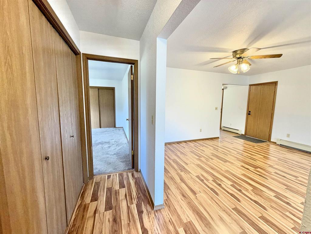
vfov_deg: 85.7
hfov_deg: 102.1
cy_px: 117
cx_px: 156
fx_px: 126
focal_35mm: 14
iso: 200
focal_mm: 2.22
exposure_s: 1/60
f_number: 2.2
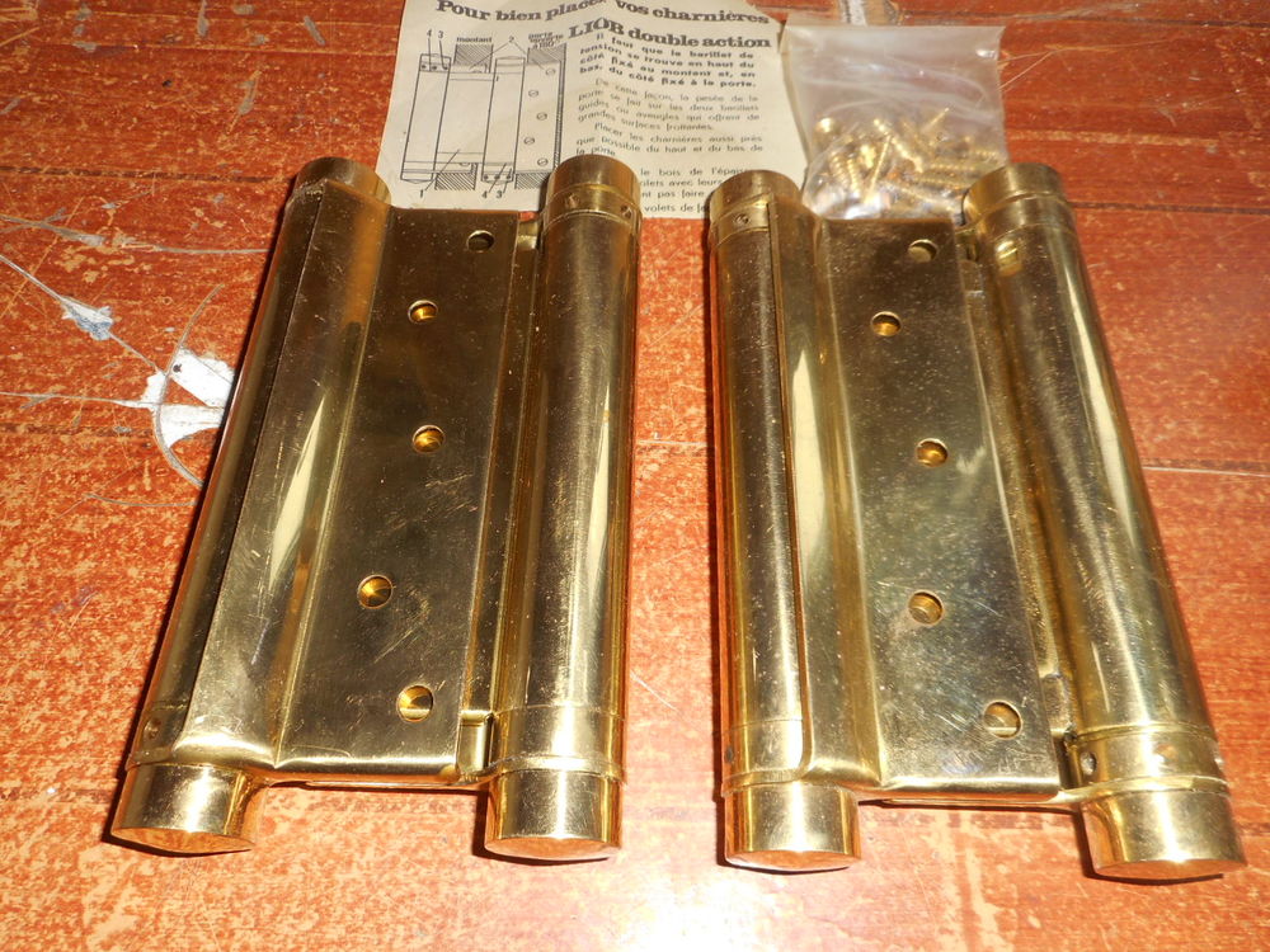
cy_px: 476
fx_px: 917
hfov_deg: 69.4
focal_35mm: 25
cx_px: 635
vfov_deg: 54.9
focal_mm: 4.5
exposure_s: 1/25
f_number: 3.7
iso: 80
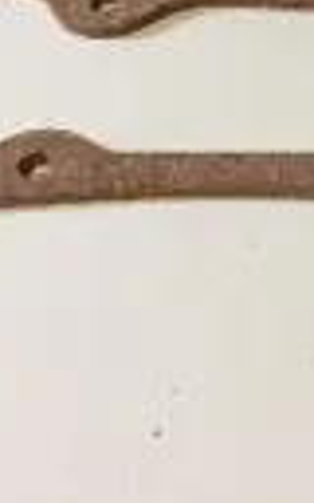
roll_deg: +0.4
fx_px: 1575
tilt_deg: -36.9
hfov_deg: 10.8
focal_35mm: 115
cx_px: 518
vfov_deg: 16.9
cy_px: -181
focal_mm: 4.15
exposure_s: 1/33
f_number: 2.2
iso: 250
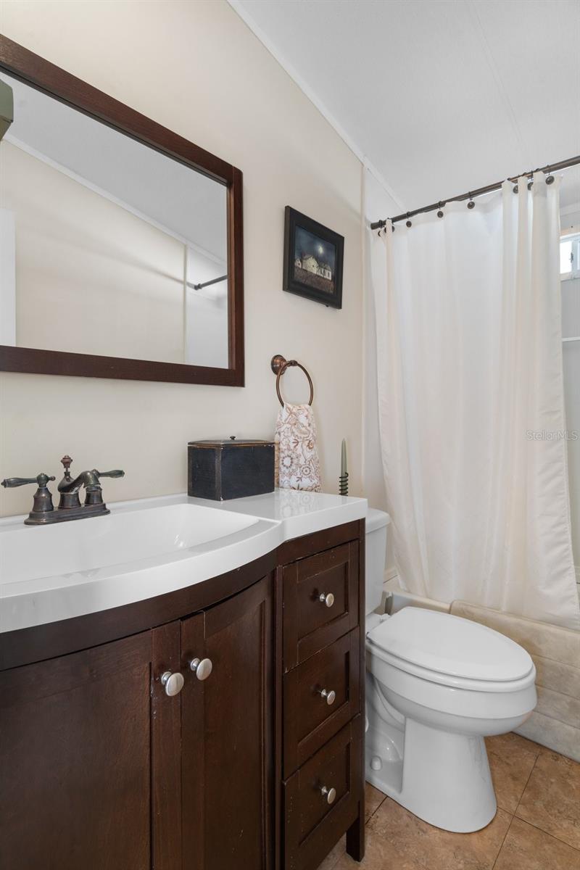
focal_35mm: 17
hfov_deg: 70.4
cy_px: 435
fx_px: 411
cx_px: 290
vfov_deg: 93.3
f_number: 8
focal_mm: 17
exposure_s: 2
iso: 320
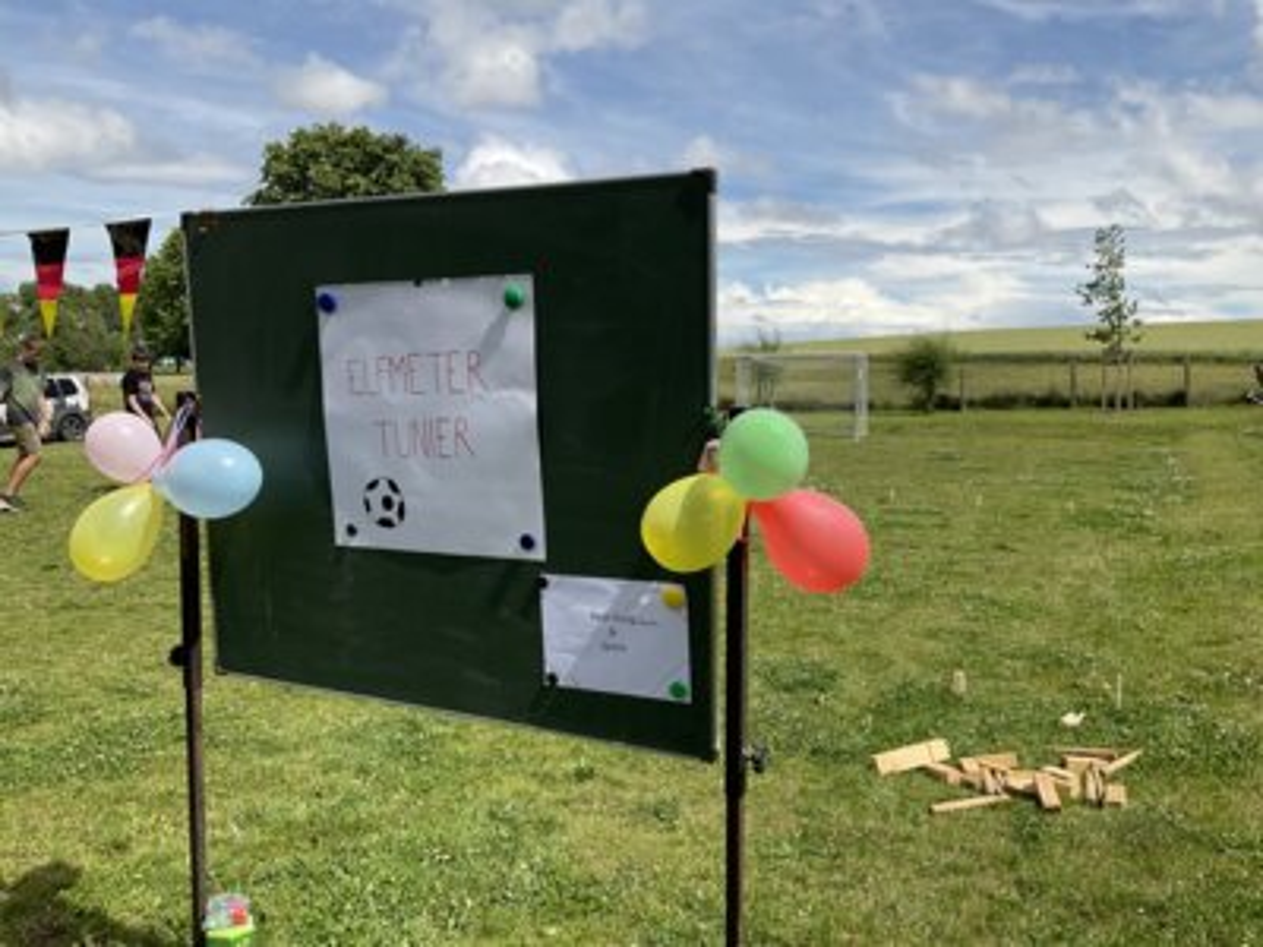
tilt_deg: -6.3
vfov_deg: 48.2
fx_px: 1058
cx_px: 632
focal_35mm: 29
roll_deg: -1.4
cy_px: 474
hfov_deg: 61.7
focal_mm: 3
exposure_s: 1/1984
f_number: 1.8
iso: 16
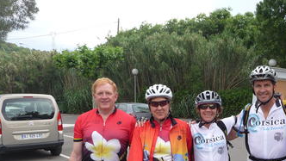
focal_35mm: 46
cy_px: 134
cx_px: 207
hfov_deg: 43.4
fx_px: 349
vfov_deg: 25.4
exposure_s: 1/200
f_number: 3.3
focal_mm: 4.7
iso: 100
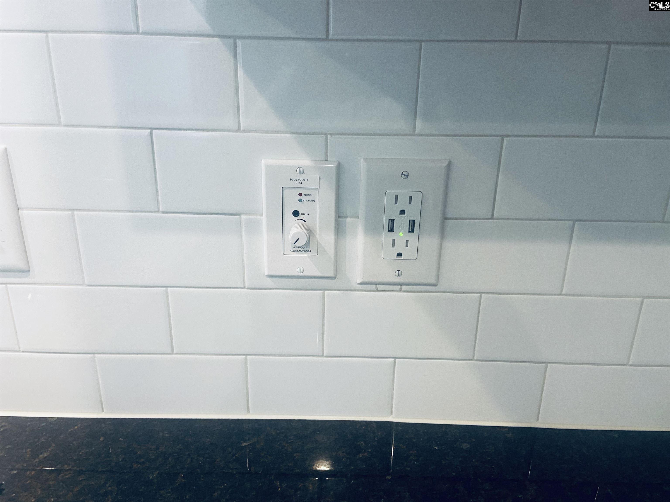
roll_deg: -0.3
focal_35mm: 26
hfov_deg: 67.3
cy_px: 251
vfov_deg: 53.1
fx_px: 503
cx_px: 335
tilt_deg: -23.0
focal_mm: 4.25
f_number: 1.8
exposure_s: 1/60
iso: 160
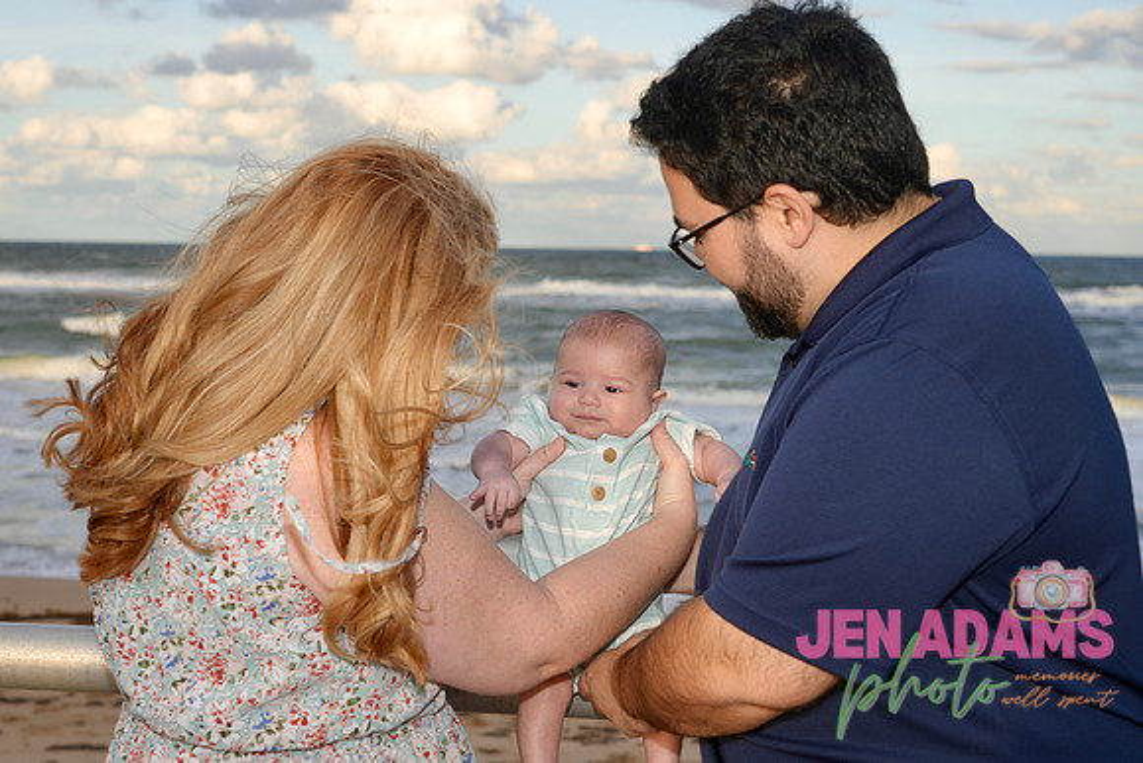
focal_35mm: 47
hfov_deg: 41.9
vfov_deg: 28.7
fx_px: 1493
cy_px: 382
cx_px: 572
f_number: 5.6
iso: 100
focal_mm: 47
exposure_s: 1/250
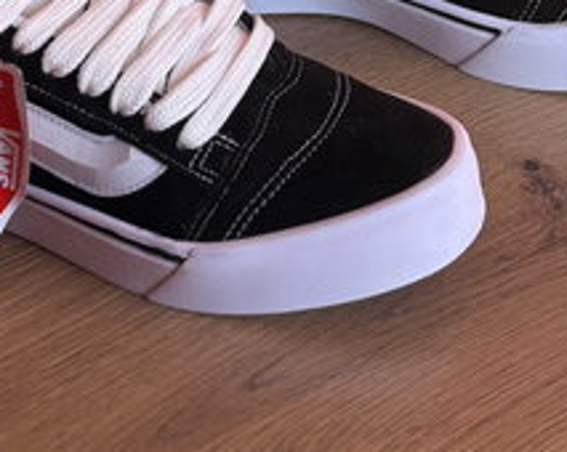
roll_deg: -1.8
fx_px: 2129
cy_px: -113
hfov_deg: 15.2
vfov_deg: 11.8
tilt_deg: -33.7
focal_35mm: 127
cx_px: 242
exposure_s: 1/225
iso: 40
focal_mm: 5.96
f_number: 1.6
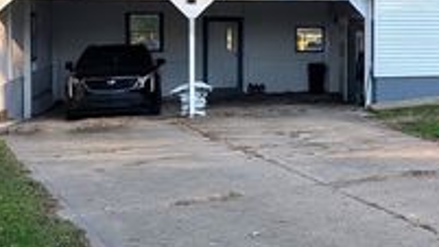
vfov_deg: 18.3
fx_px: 757
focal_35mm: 65
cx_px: 459
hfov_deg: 29.7
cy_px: 31
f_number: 1.68
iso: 22
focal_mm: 6.9
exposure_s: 1/311
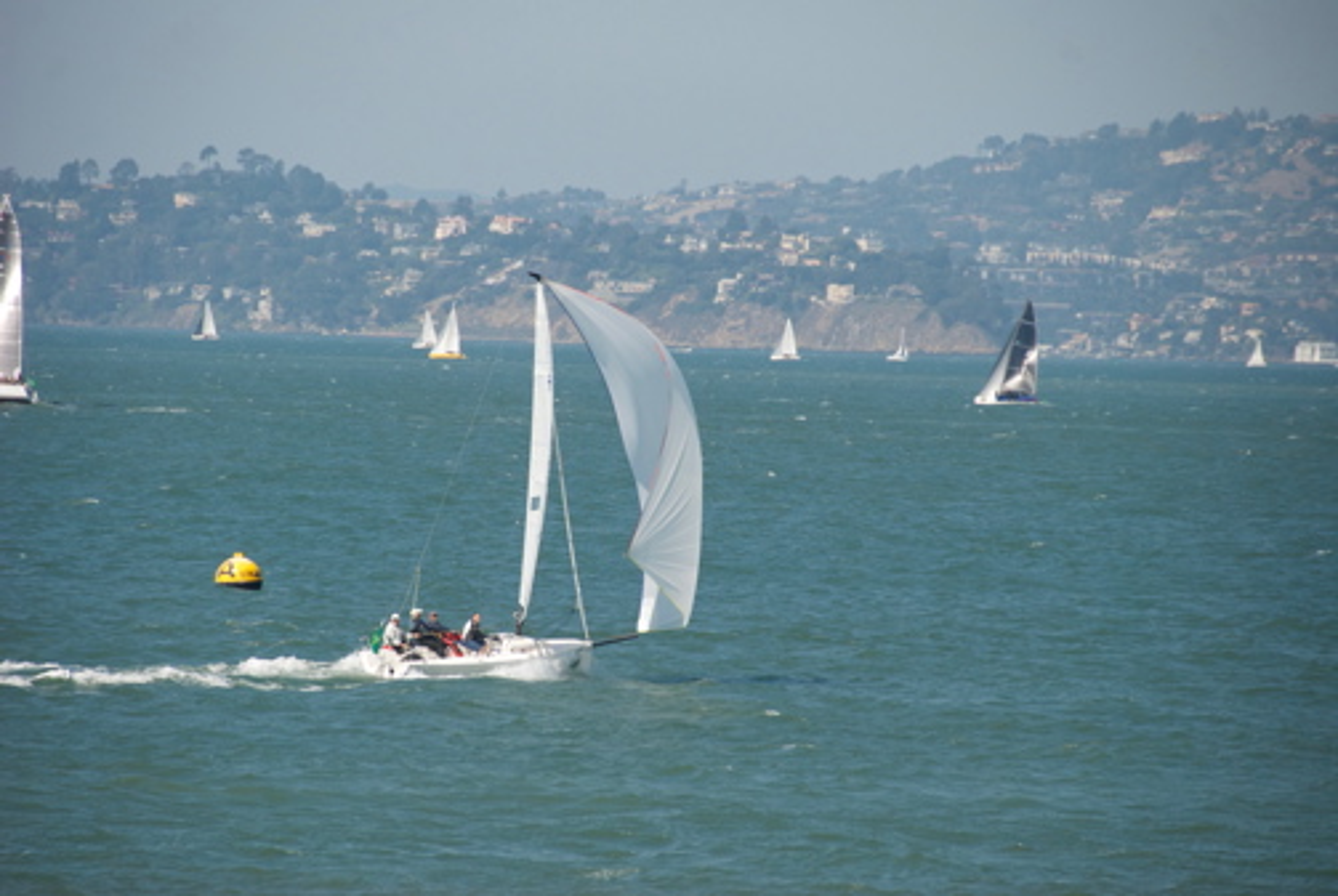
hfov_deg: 8.1
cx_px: 669
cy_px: 448
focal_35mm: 255
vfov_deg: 5.4
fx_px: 9491
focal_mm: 170
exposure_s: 1/1250
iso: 320
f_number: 5.6
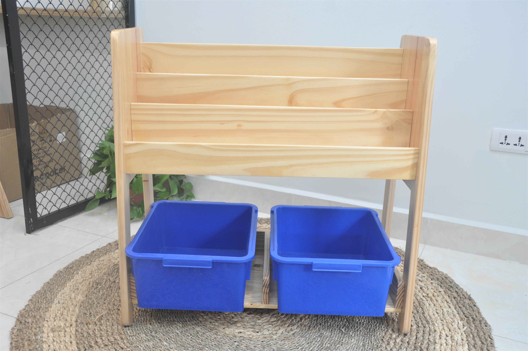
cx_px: 264
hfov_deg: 53.2
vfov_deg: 36.8
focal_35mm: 36
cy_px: 176
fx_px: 527
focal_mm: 24
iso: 640
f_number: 5.6
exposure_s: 1/30
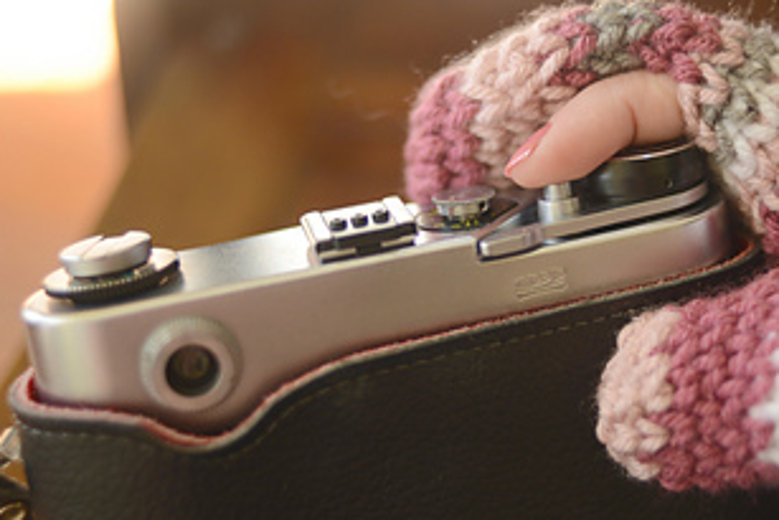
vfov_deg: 23.8
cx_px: 495
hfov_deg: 34.8
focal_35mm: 57
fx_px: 1234
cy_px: 213
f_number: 2
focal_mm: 35
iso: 400
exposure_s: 1/250
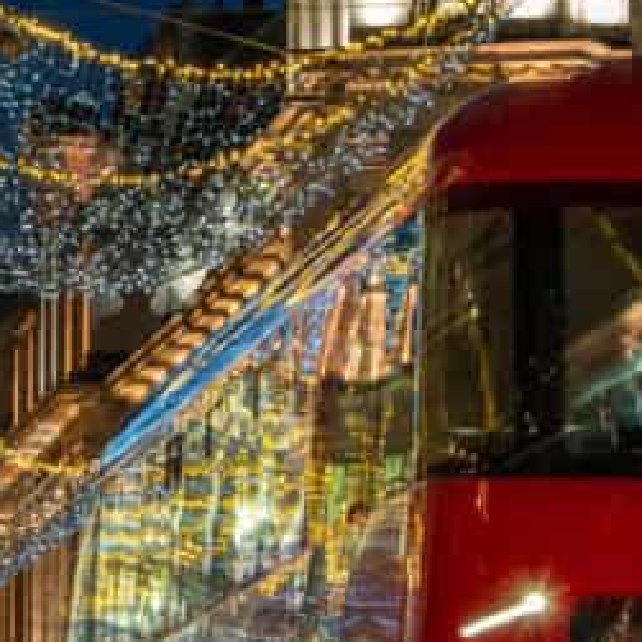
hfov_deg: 4.9
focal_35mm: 353
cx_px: -514
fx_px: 7407
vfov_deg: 5.0
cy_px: 160
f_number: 13
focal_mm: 102
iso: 50
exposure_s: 6
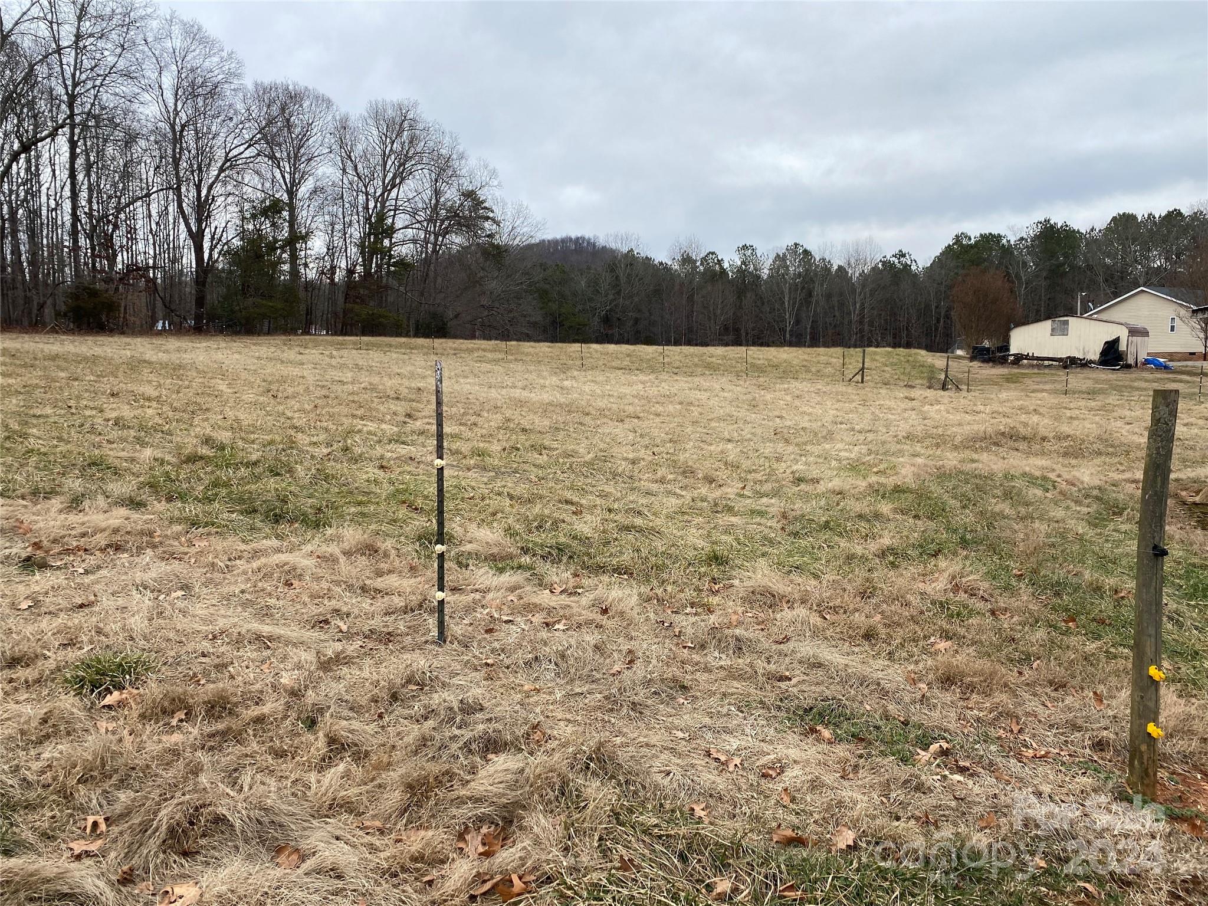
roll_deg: +0.4
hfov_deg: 67.3
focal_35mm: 26
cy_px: 453
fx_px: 907
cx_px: 604
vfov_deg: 53.1
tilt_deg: -7.0
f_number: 1.8
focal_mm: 4.25
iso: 32
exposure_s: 1/827
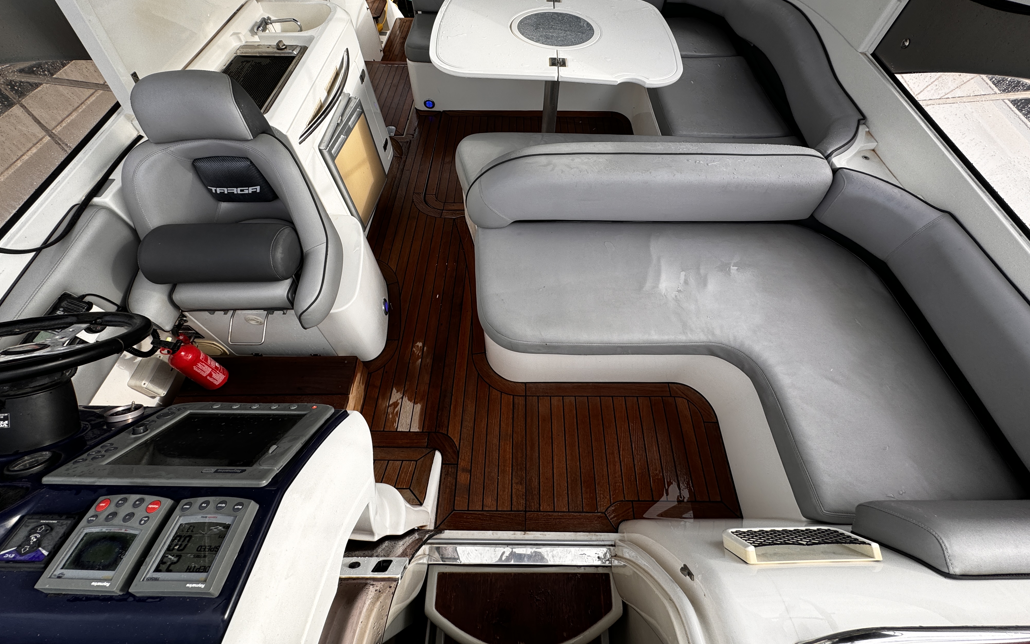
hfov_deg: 101.5
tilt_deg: -53.7
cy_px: 256
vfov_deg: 73.9
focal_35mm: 15
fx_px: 421
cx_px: 520
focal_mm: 2.22
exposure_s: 1/533
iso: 40
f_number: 2.2
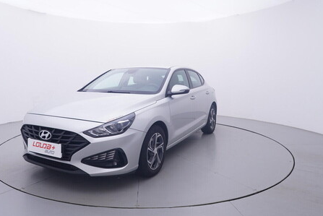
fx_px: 248
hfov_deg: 66.0
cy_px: 91
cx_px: 143
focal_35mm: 28
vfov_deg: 46.9
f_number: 5
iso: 200
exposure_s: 1/80
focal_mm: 15
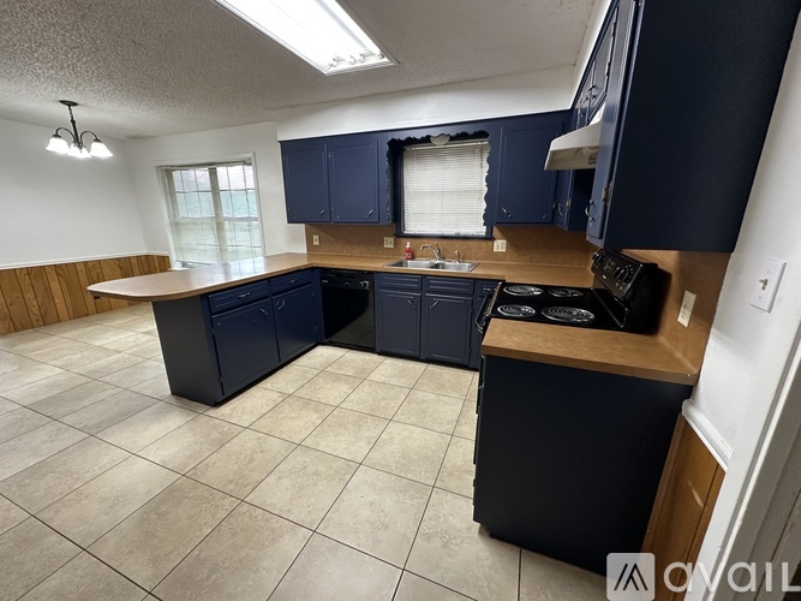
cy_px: 300
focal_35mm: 14
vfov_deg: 85.7
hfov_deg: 102.1
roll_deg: -0.1
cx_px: 400
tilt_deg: -14.5
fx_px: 324
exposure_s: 1/60
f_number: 2.2
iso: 200
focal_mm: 2.22
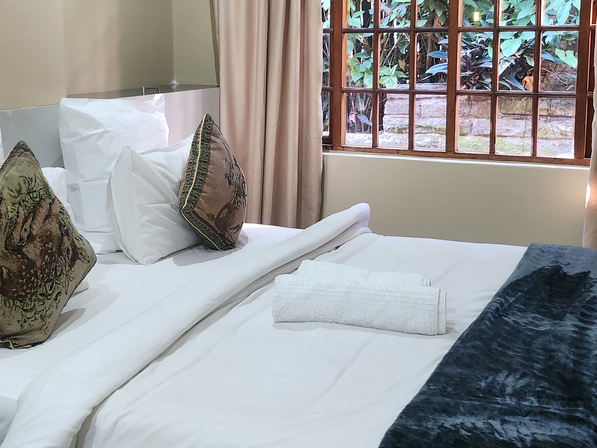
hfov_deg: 37.4
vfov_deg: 28.4
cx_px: 255
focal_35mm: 51
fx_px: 880
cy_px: 161
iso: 800
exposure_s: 1/100
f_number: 1.8
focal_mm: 5
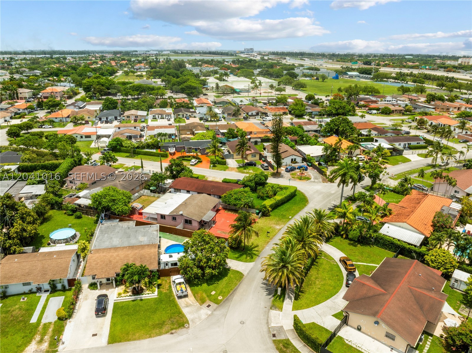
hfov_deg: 71.6
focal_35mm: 24
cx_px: 236
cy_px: 176
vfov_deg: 56.7
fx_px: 327
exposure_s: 1/200
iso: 100
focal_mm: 12.29
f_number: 11
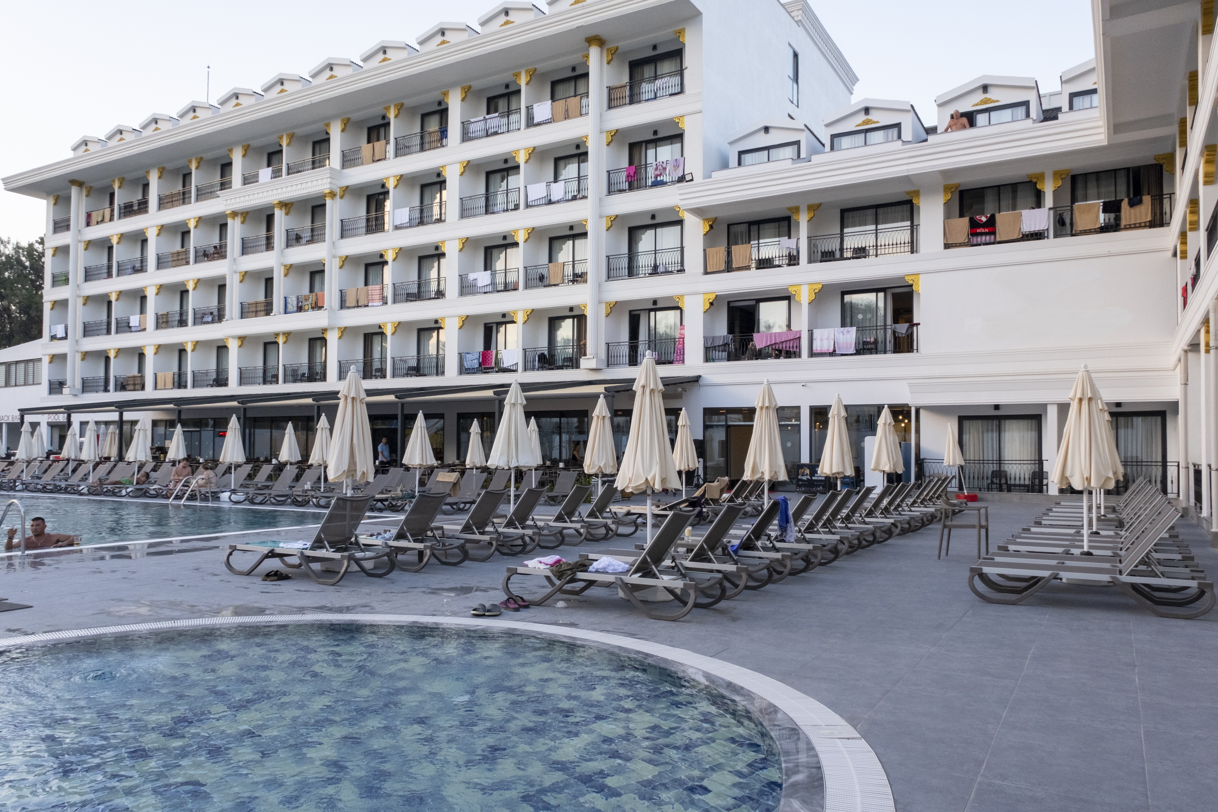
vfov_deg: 53.1
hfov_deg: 73.7
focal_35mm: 24
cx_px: 609
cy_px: 406
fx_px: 812
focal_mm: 16
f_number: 10
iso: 1600
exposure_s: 1/125
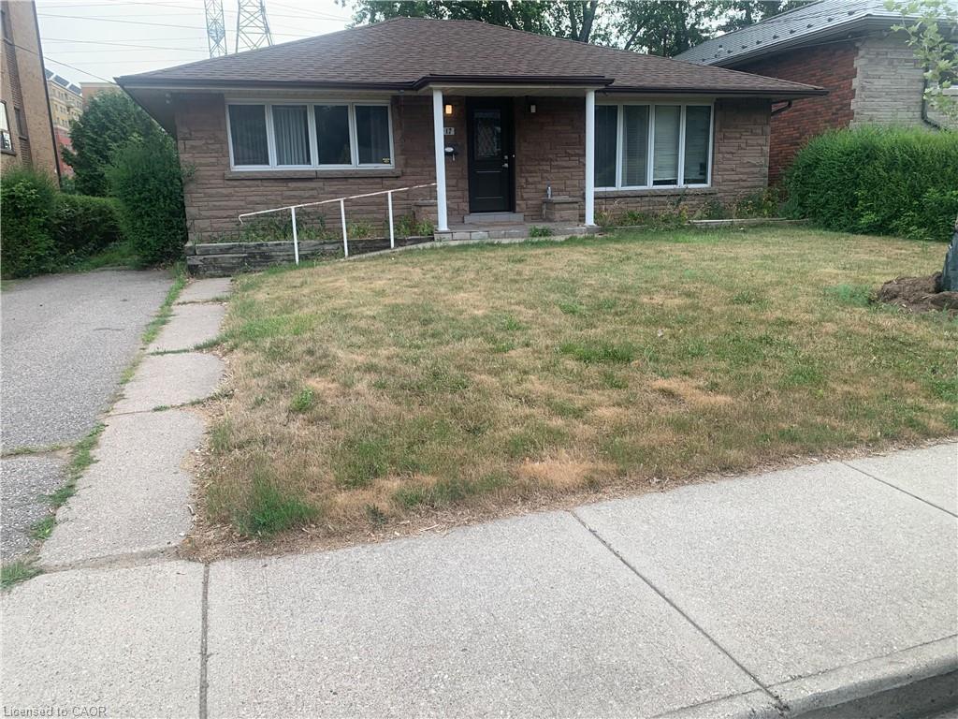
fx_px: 720
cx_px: 479
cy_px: 360
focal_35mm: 26
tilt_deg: -12.5
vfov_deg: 53.1
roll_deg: +1.4
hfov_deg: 67.3
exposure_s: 1/322
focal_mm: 4.25
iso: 25
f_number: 1.8
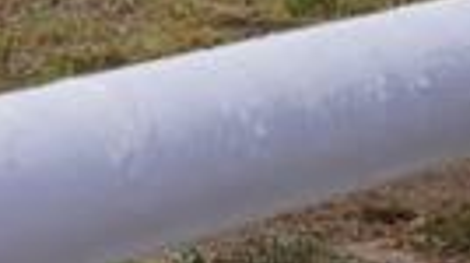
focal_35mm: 376
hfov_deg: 5.2
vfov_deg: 3.2
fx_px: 4680
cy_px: -442
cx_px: -1298
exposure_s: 1/125
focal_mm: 47
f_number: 9
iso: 100
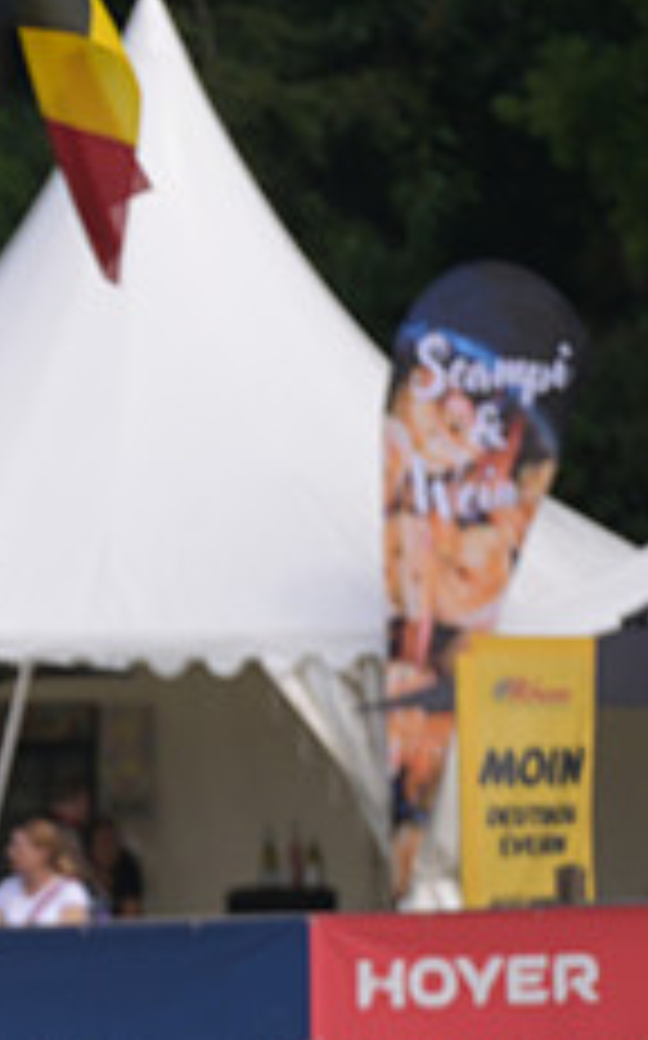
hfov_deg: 1.3
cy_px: 646
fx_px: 28960
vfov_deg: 2.1
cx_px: -634
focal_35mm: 1023
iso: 250
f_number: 5
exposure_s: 1/1250
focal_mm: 400
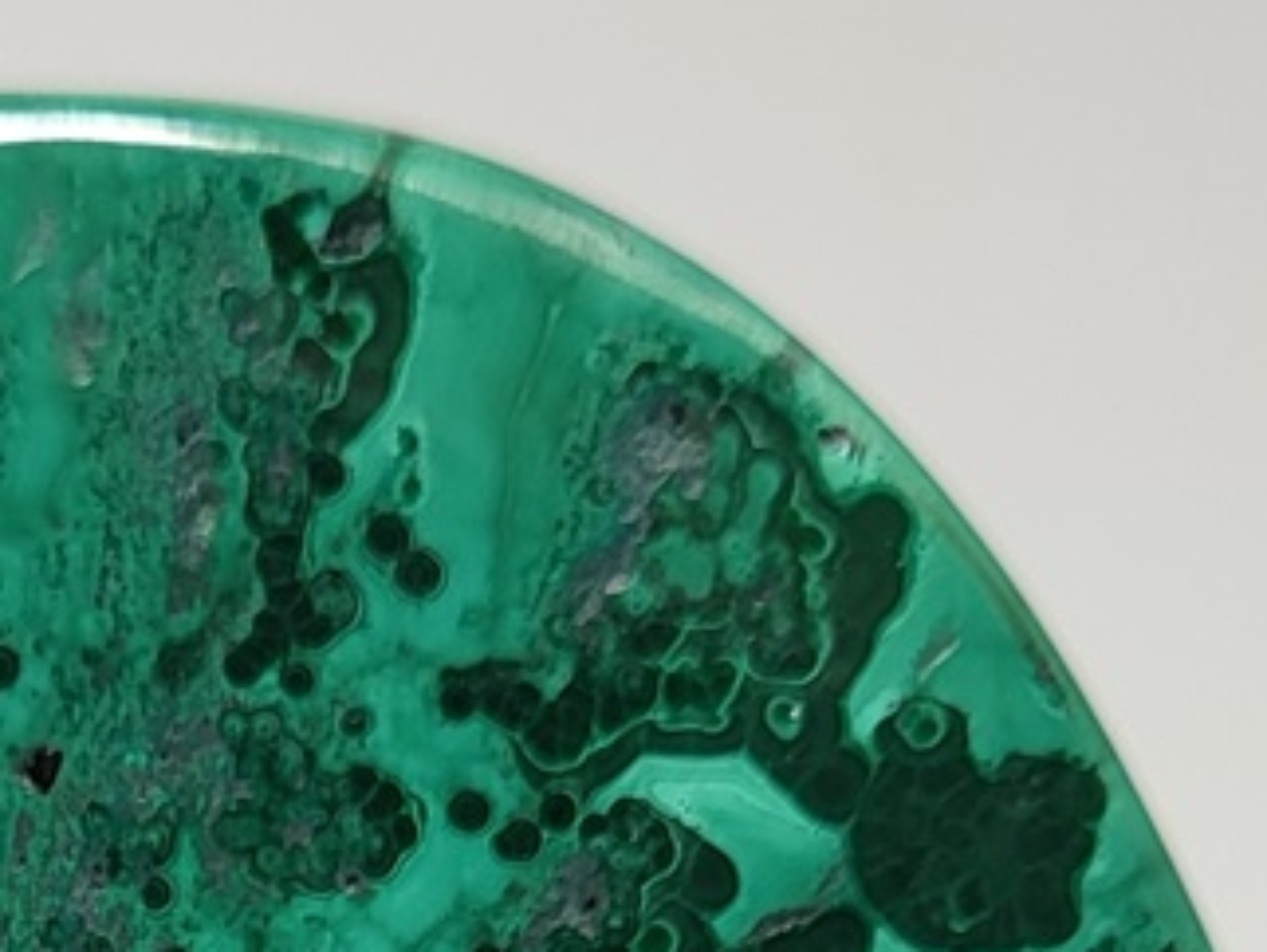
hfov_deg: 15.1
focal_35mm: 129
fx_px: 4725
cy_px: 1873
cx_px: 126
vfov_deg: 10.6
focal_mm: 5.4
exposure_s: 1/117
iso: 40
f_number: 1.8
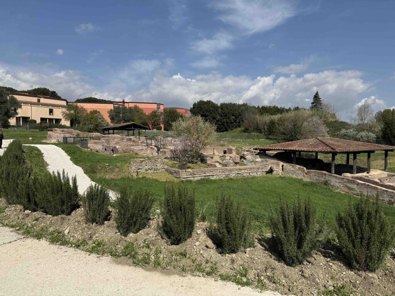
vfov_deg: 56.8
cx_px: 198
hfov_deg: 71.6
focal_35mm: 24
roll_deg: +0.9
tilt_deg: -1.9
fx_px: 274
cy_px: 148
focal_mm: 6.76
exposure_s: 1/7092
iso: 80
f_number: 1.78
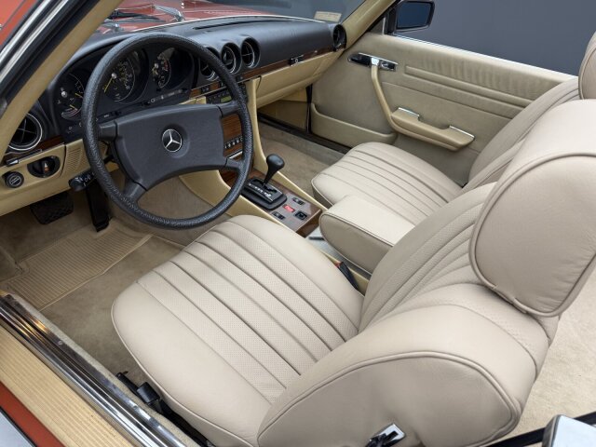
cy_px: 224
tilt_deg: -37.8
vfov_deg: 56.8
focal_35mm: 24
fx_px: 413
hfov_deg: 71.6
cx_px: 298
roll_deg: -6.1
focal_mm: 6.76
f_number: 1.78
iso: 125
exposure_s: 1/49
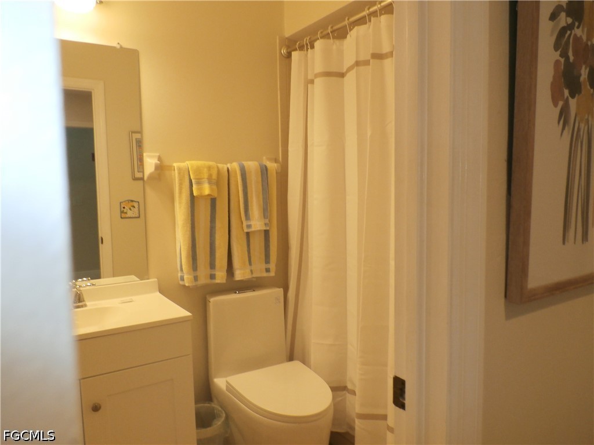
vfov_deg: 54.9
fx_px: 429
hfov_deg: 69.4
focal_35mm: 25
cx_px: 297
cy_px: 222
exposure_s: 1/30
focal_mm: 4.5
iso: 200
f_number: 3
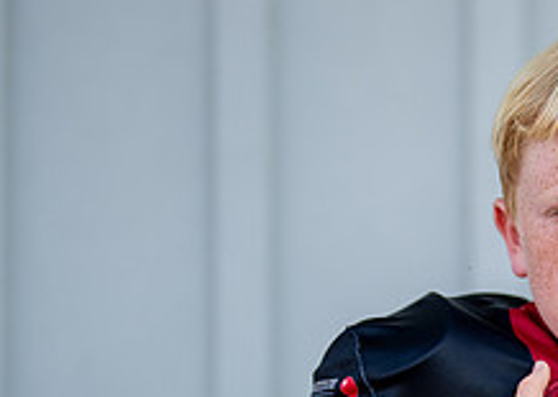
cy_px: 379
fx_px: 2484
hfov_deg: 12.5
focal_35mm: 157
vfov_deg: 9.1
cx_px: 651
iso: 100
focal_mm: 50
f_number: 1.2
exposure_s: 1/2000
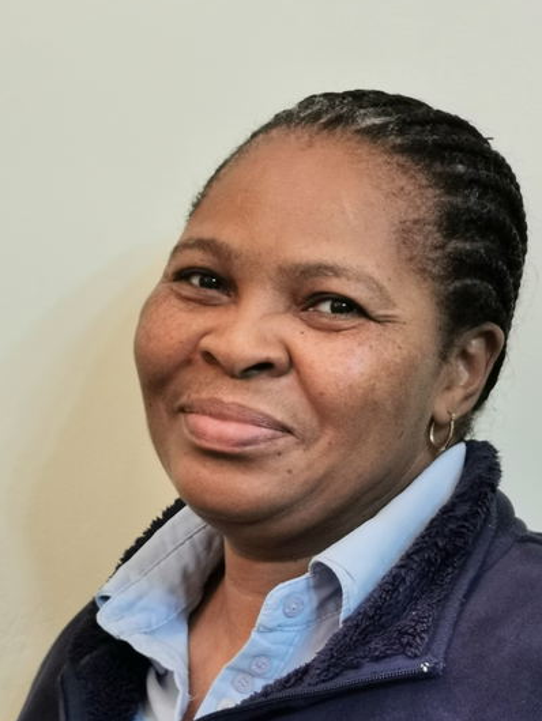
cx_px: 325
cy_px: 429
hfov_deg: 14.9
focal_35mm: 99
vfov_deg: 19.8
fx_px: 2065
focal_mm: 5.56
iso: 125
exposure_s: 1/50
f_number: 1.6
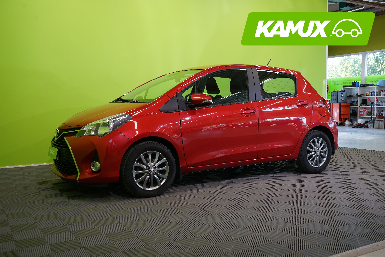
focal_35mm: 36
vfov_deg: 36.9
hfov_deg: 53.1
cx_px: 192
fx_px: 385
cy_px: 128
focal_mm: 36
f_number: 6.3
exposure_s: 1/30
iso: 400
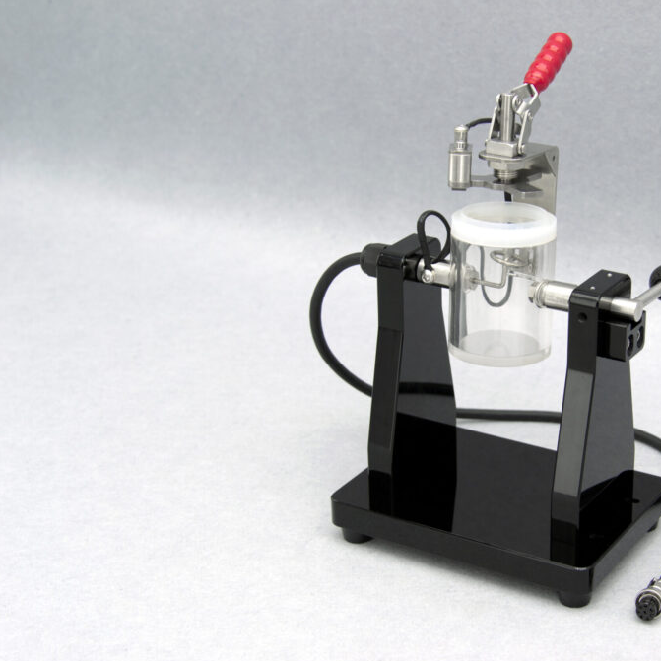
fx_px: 1512
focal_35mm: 70
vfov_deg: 24.7
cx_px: 494
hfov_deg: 24.4
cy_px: 334
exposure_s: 1/80
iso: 100
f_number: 4.5
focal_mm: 36
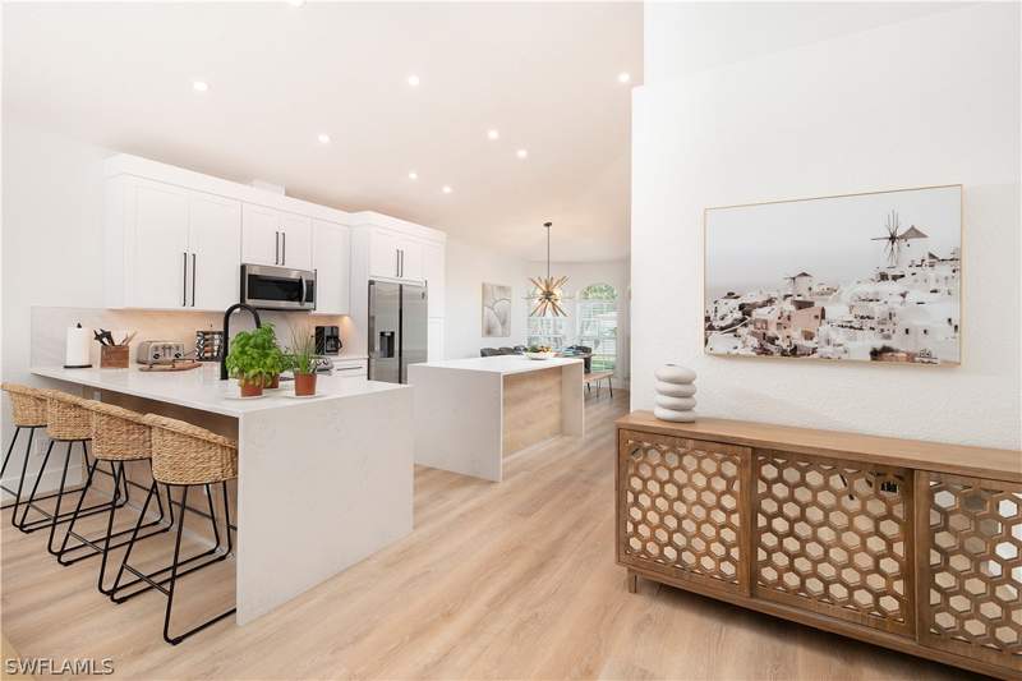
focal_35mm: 15
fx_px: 426
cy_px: 340
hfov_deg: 100.4
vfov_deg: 77.3
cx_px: 511
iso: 250
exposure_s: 1/30
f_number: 8
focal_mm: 15
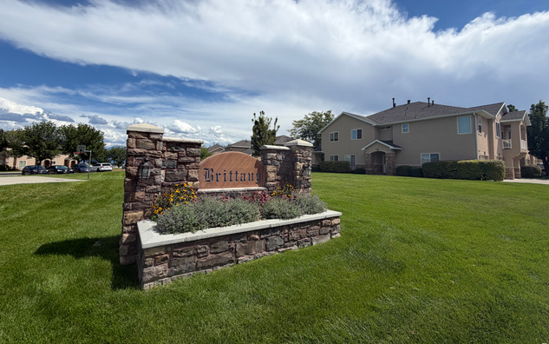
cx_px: 274
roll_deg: -0.6
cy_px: 148
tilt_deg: +5.1
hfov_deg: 101.4
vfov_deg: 74.4
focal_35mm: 15
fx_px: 224
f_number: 2.2
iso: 20
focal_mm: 2.22
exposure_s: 1/1431
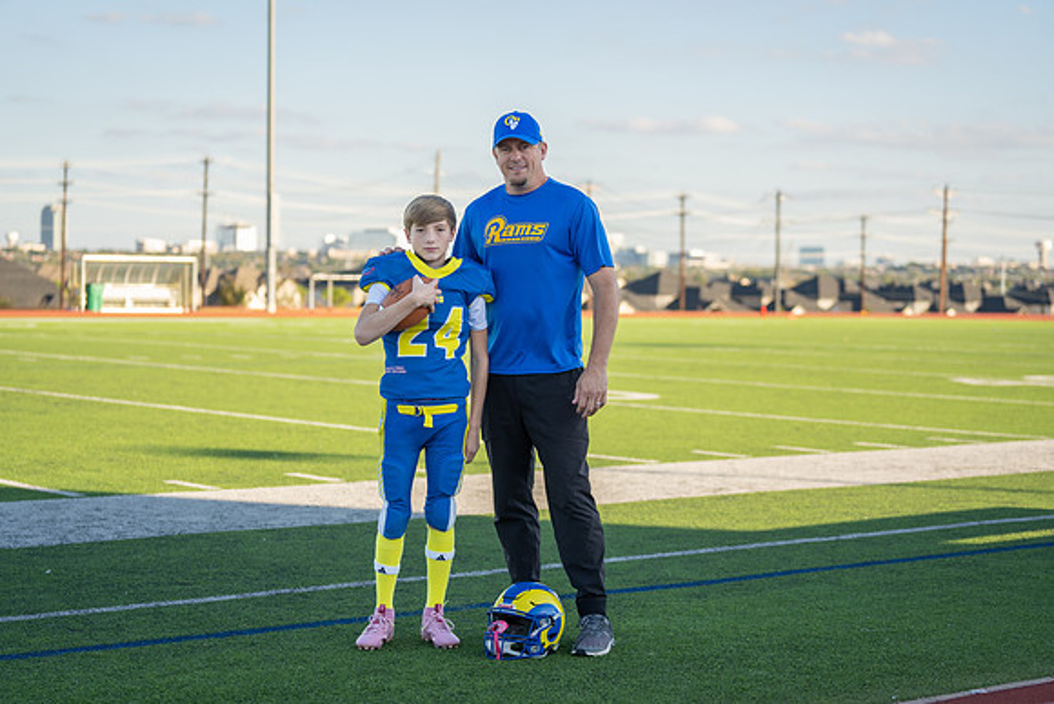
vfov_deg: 19.5
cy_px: 352
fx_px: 2050
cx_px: 527
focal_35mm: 70
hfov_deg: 28.8
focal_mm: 70
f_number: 2.8
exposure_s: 1/500
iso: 100
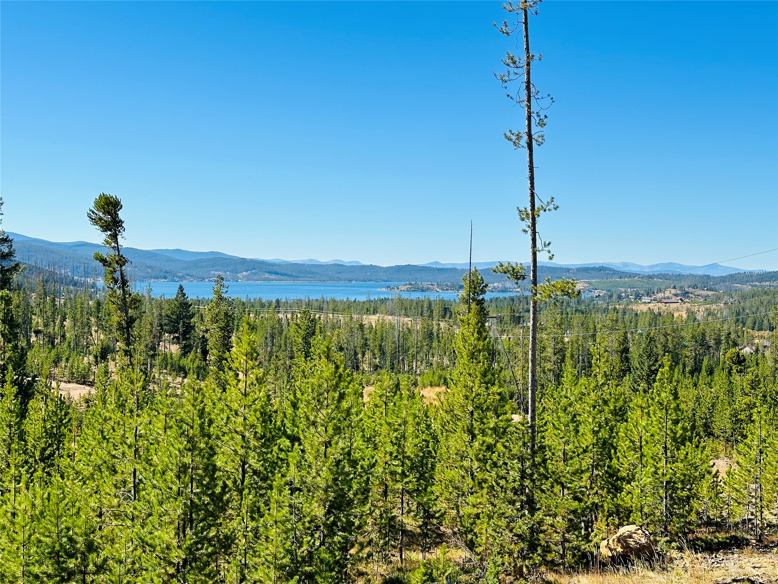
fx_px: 1079
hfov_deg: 39.7
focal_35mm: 48
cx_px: 389
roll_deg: -0.6
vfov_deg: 30.3
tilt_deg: +0.0
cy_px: 292
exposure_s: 1/4016
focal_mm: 6.86
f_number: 1.78
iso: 64
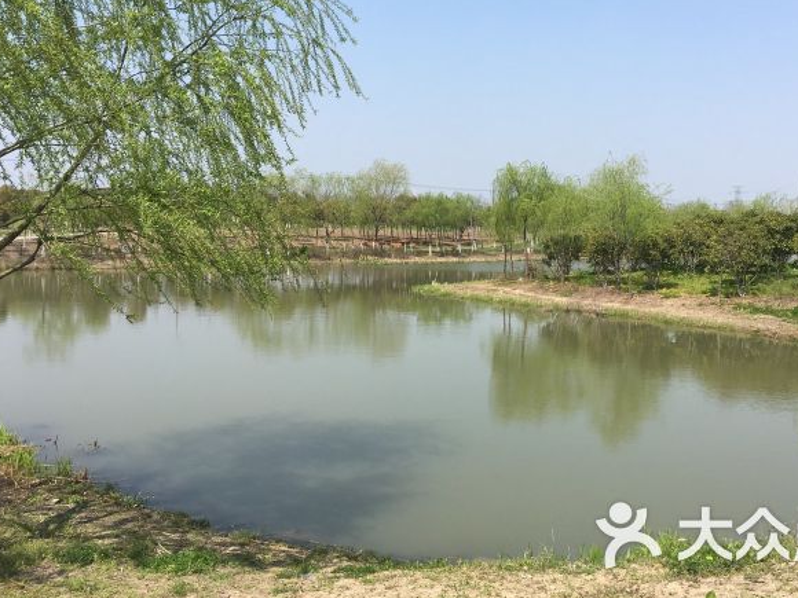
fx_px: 807
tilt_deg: -1.7
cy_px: 245
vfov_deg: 40.6
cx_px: 460
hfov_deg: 52.4
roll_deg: -0.8
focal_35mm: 35
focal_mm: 4.15
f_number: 2.2
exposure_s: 1/1603
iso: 25
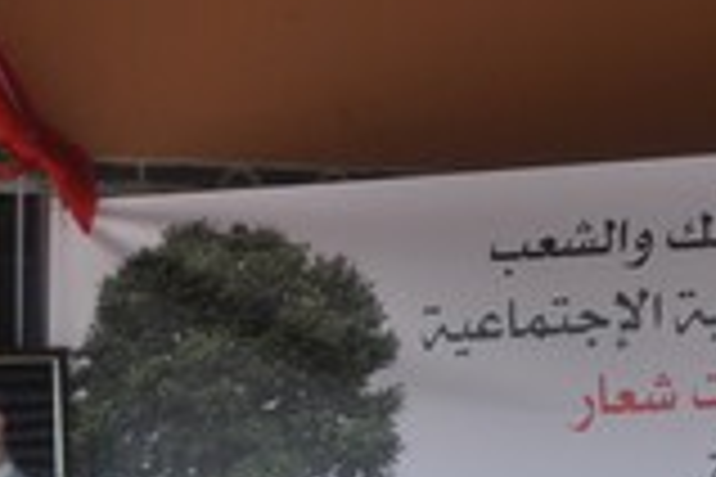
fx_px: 3122
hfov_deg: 12.5
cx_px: 1067
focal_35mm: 157
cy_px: 380
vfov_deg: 8.7
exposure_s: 1/125
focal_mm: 26
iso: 220
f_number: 5.6
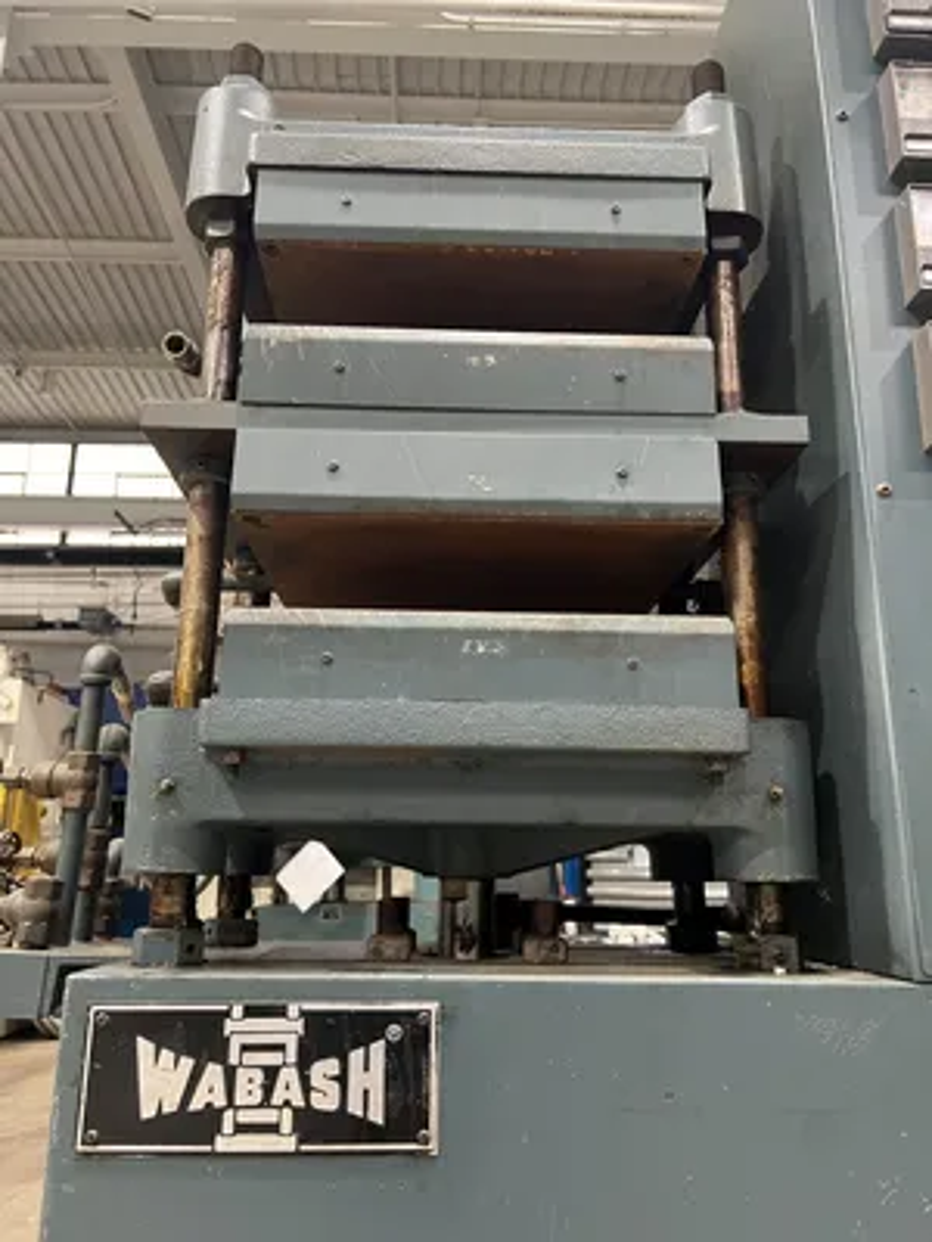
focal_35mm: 26
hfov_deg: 53.1
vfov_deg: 67.3
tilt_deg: +15.3
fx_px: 933
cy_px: 621
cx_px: 466
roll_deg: -0.8
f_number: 1.5
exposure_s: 1/60
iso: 250
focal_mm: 5.7
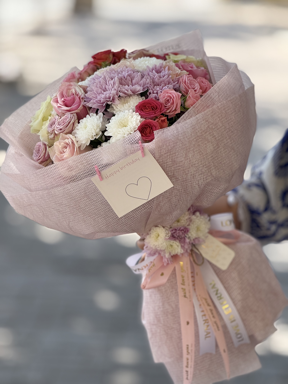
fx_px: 1331
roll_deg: -4.7
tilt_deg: -7.8
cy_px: 192
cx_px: 144
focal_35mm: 120
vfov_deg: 16.4
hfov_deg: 12.3
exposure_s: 1/459
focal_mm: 15.66
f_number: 2.8
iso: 50
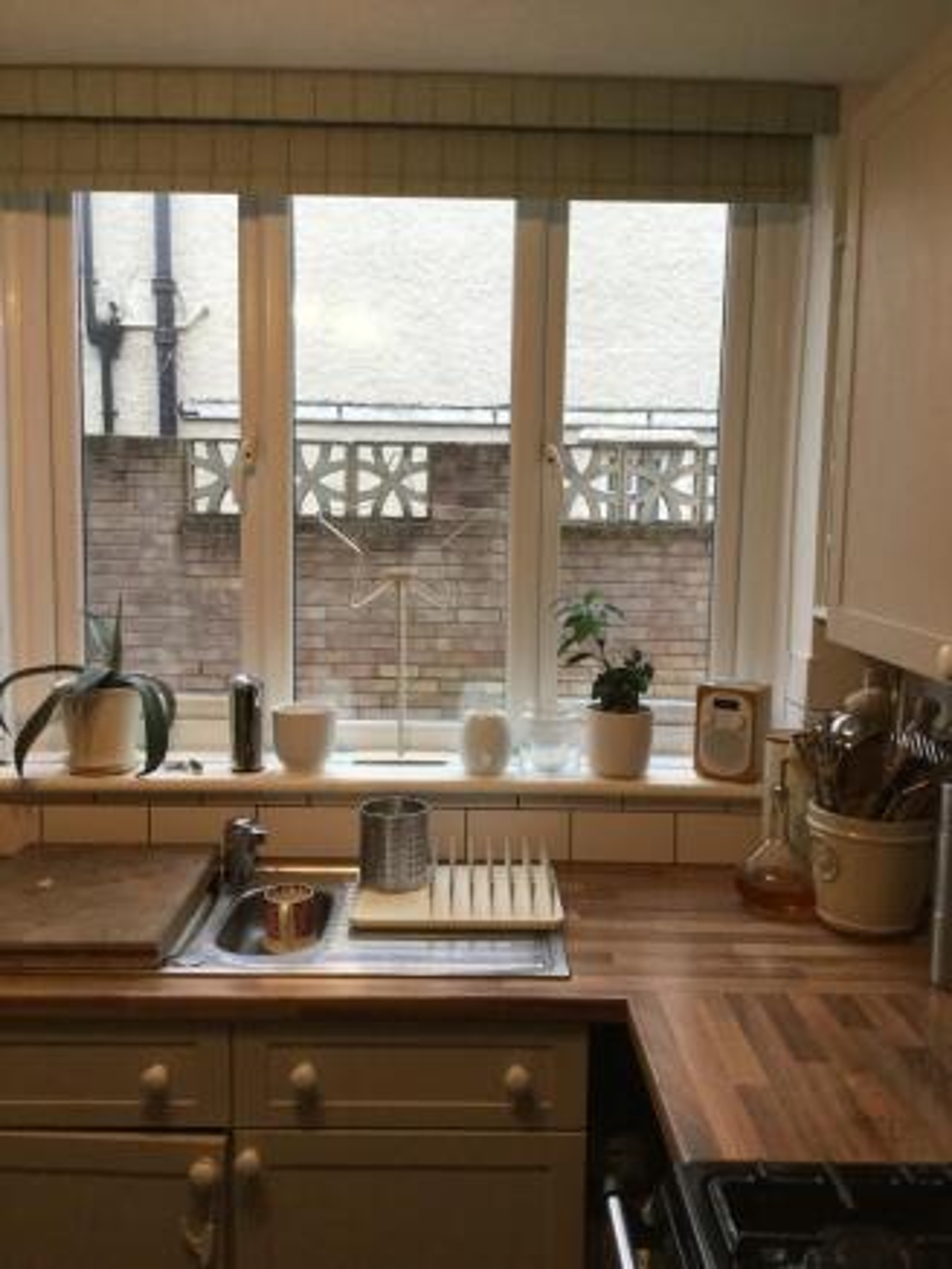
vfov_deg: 58.3
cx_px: 476
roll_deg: -0.1
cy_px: 634
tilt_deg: -5.5
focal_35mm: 31
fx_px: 1136
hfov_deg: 45.5
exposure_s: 1/33
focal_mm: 3.3
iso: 40
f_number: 2.4
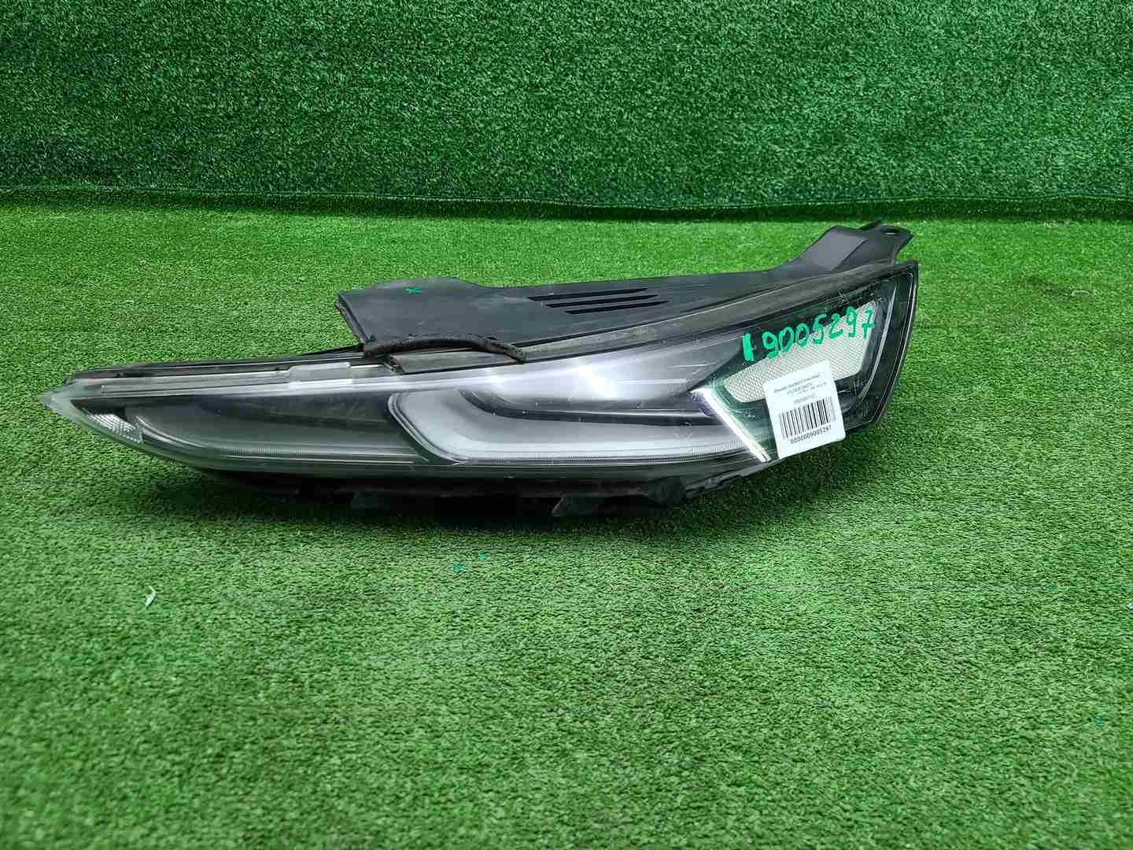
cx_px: 566
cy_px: 425
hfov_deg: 67.3
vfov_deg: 53.1
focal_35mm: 26
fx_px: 851
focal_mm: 5.4
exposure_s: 1/50
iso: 159
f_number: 1.8
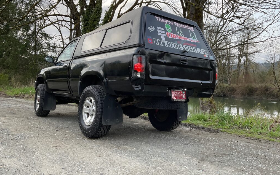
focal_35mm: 31
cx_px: 139
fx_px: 237
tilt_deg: +2.0
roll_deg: -0.9
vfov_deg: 40.5
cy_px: 73
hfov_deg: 61.2
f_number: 1.8
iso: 16
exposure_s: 1/728
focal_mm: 3
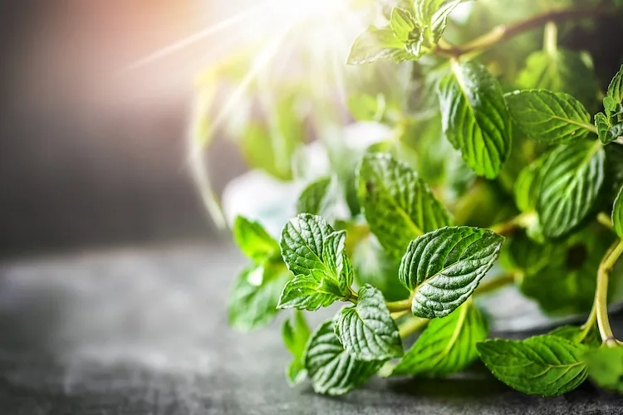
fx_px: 1817
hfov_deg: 19.5
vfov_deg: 13.0
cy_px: 208
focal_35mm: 105
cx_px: 312
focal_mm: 105
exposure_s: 1/200
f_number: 6.3
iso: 800
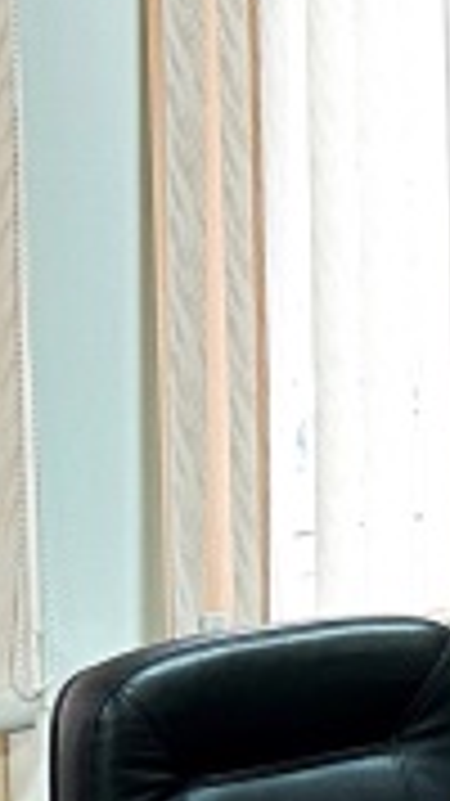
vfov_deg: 14.3
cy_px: 360
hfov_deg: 7.2
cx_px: 1372
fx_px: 3185
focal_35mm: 150
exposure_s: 1/50
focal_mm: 6.86
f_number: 1.8
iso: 200
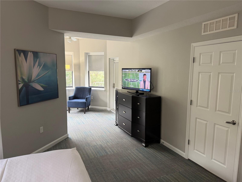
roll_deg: -0.2
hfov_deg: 71.6
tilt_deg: -7.2
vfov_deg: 56.8
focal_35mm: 24
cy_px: 91
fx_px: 168
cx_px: 121
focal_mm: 6.76
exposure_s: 1/60
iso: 160
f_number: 1.78
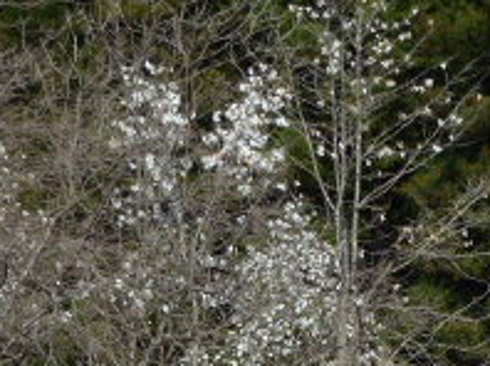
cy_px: 551
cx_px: 285
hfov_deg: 8.1
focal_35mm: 246
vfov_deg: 6.0
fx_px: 3478
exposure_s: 1/640
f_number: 4.7
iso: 100
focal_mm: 13.6
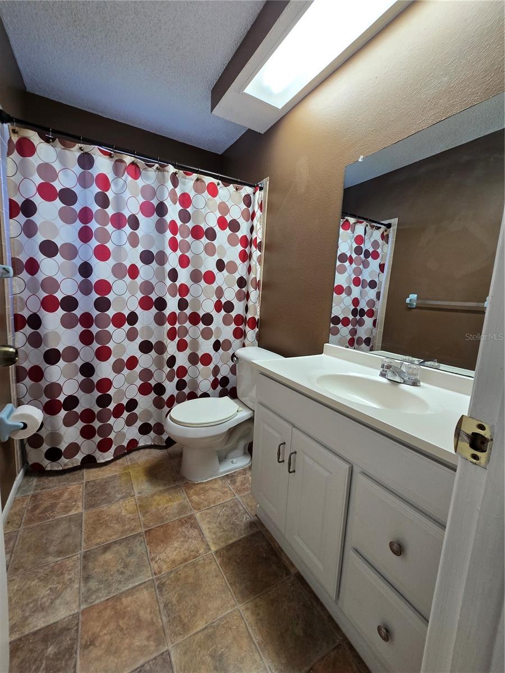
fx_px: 253
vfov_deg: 106.2
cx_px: 252
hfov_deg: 89.9
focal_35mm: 13
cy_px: 336
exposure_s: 1/60
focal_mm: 2.2
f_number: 2.2
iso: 125
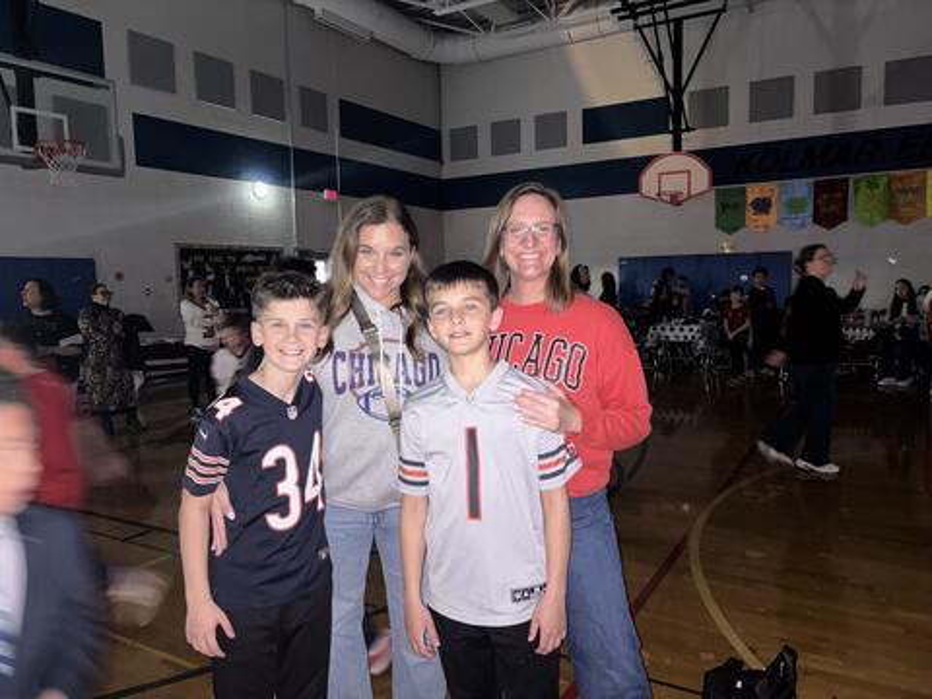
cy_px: 350
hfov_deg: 67.3
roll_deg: +0.6
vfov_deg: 53.1
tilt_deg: -5.0
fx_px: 700
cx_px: 466
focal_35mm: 26
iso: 320
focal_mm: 5.96
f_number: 1.6
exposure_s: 1/13
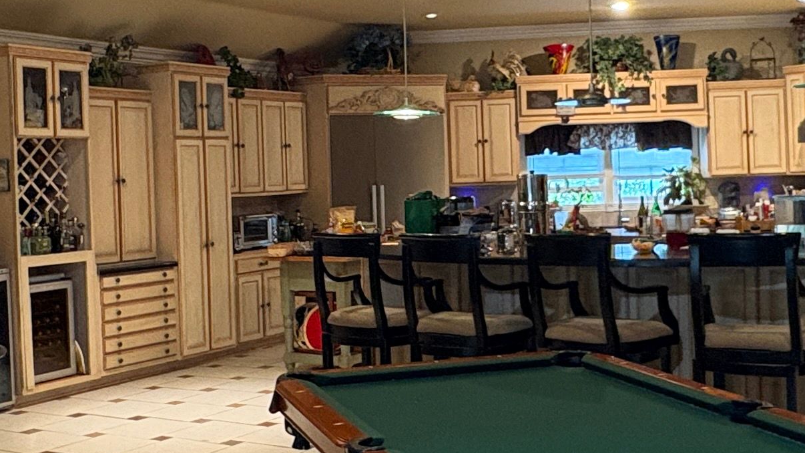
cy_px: 196
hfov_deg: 40.6
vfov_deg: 23.5
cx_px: 384
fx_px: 1088
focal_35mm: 51
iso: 400
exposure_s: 1/60
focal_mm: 2.22
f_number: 2.2
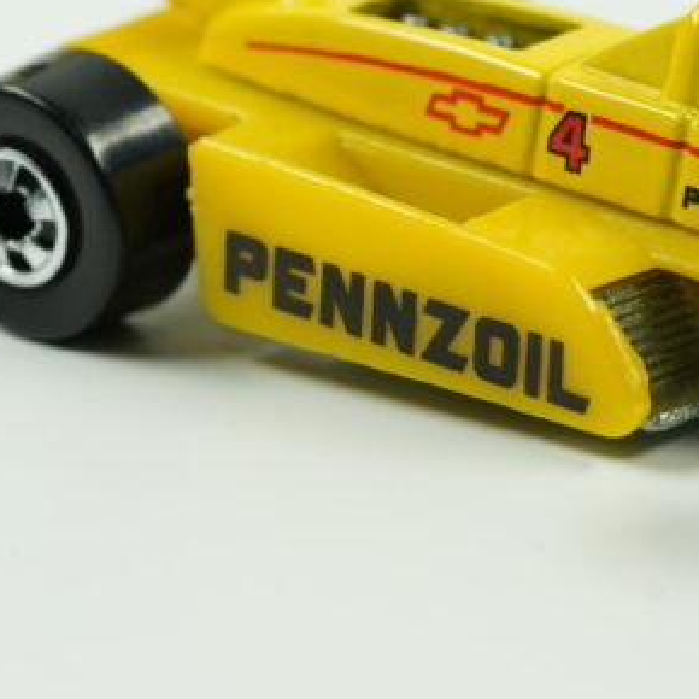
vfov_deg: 6.5
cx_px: 660
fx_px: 6168
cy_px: 222
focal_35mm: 270
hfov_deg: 6.5
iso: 500
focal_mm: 90
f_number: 8
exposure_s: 1/25
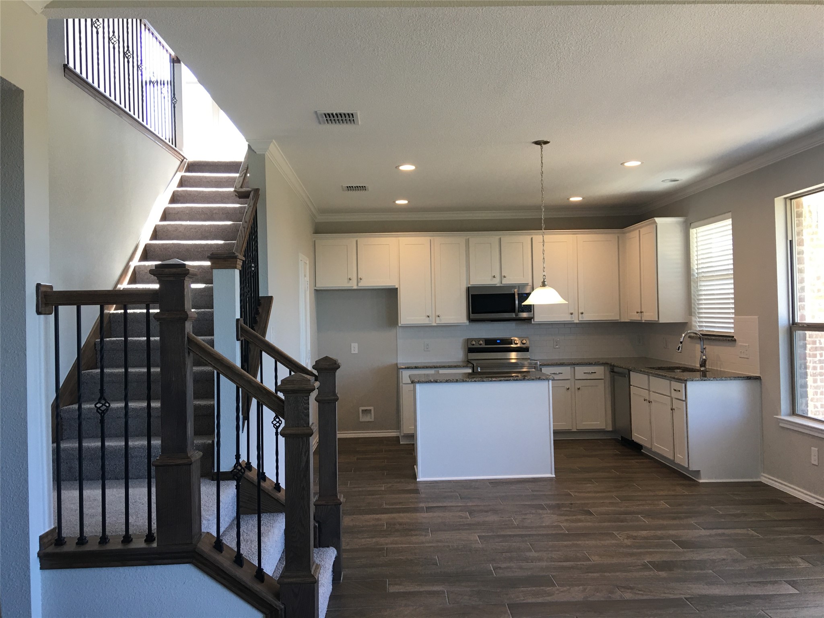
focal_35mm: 29
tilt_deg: +1.7
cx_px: 412
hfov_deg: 61.7
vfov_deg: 48.2
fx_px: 690
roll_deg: +1.4
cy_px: 309
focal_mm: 4.15
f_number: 2.2
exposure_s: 1/30
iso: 32
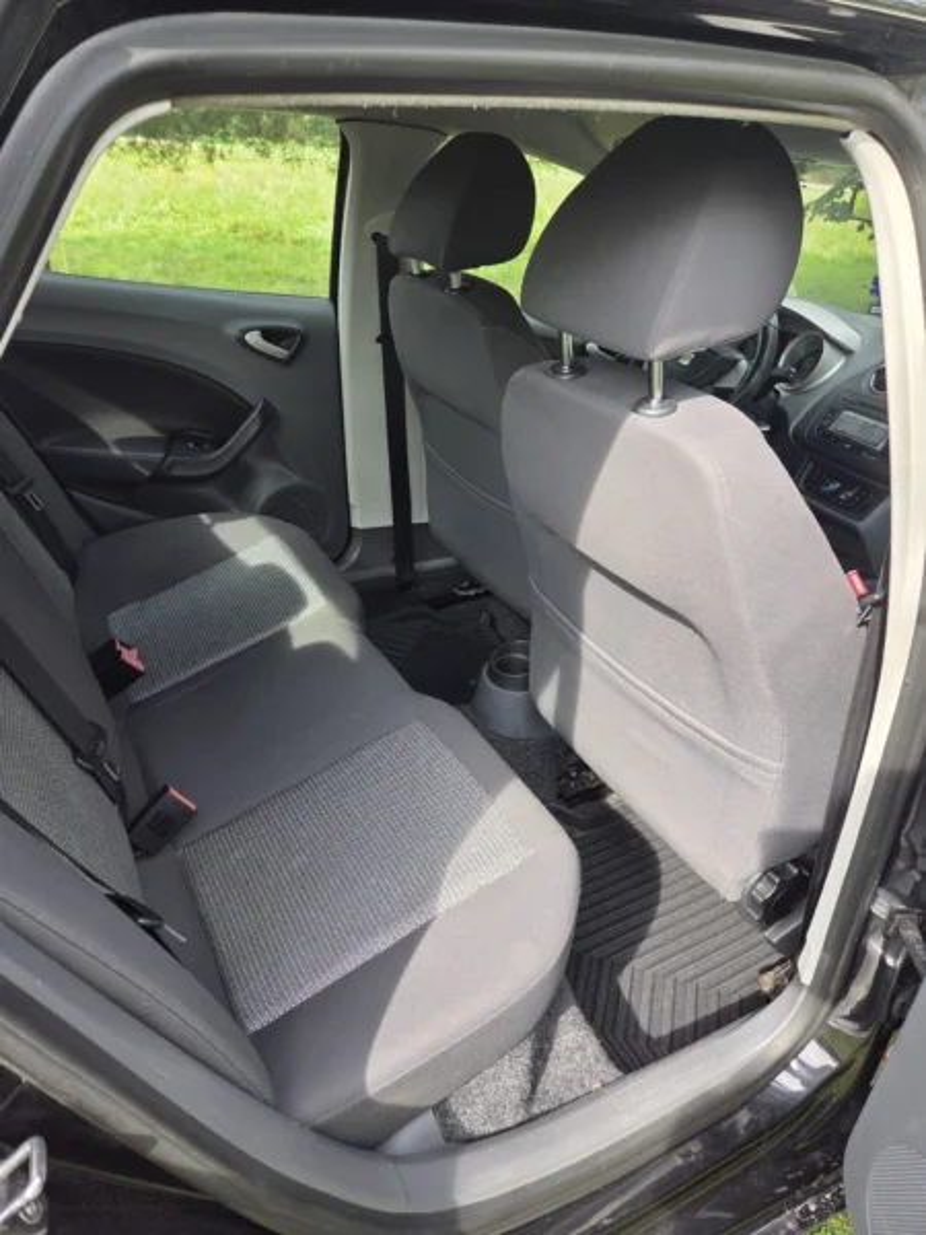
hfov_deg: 58.9
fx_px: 820
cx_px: 463
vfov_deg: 73.9
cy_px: 618
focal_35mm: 23
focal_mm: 5.4
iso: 32
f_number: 1.8
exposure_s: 1/180
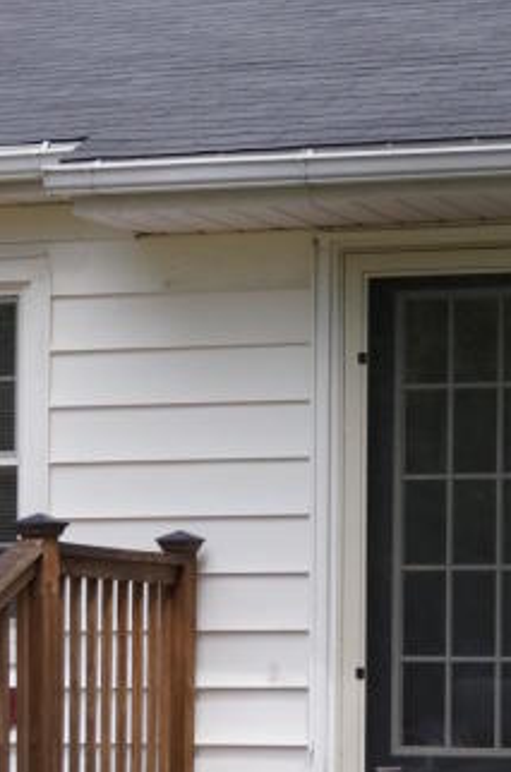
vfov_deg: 16.3
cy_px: 637
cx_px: 435
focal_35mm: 125
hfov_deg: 10.8
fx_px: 2680
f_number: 5.6
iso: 800
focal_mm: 35
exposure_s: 1/2000
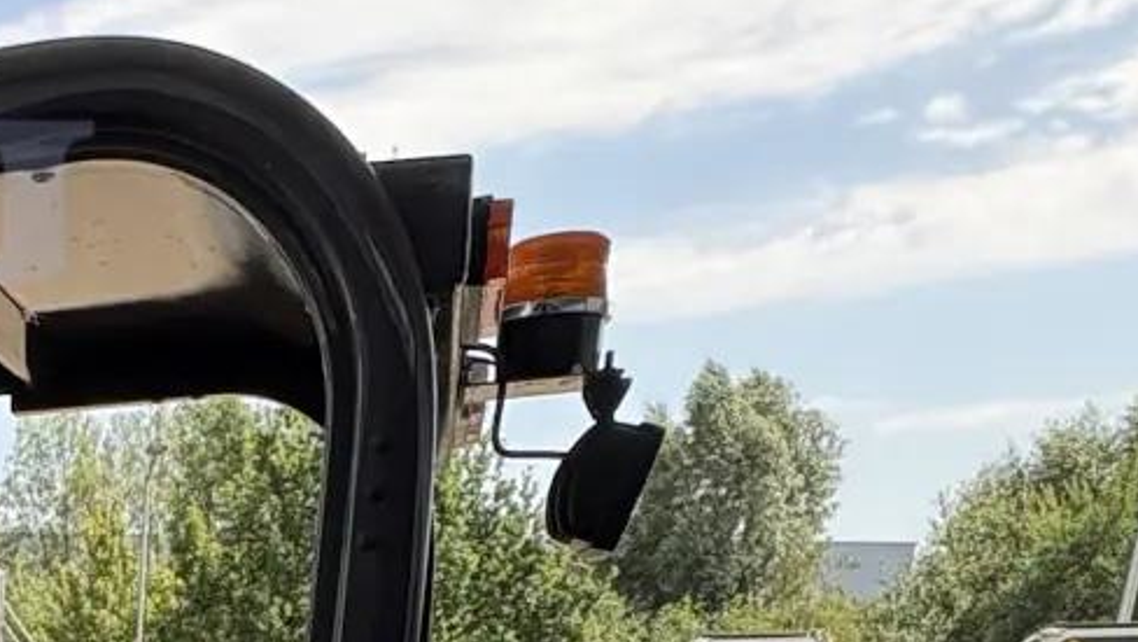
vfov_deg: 15.8
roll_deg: -0.7
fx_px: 1811
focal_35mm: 60
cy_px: 1282
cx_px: -240
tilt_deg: -18.1
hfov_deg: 29.7
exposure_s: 1/433
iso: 50
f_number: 2.2
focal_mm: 2.22
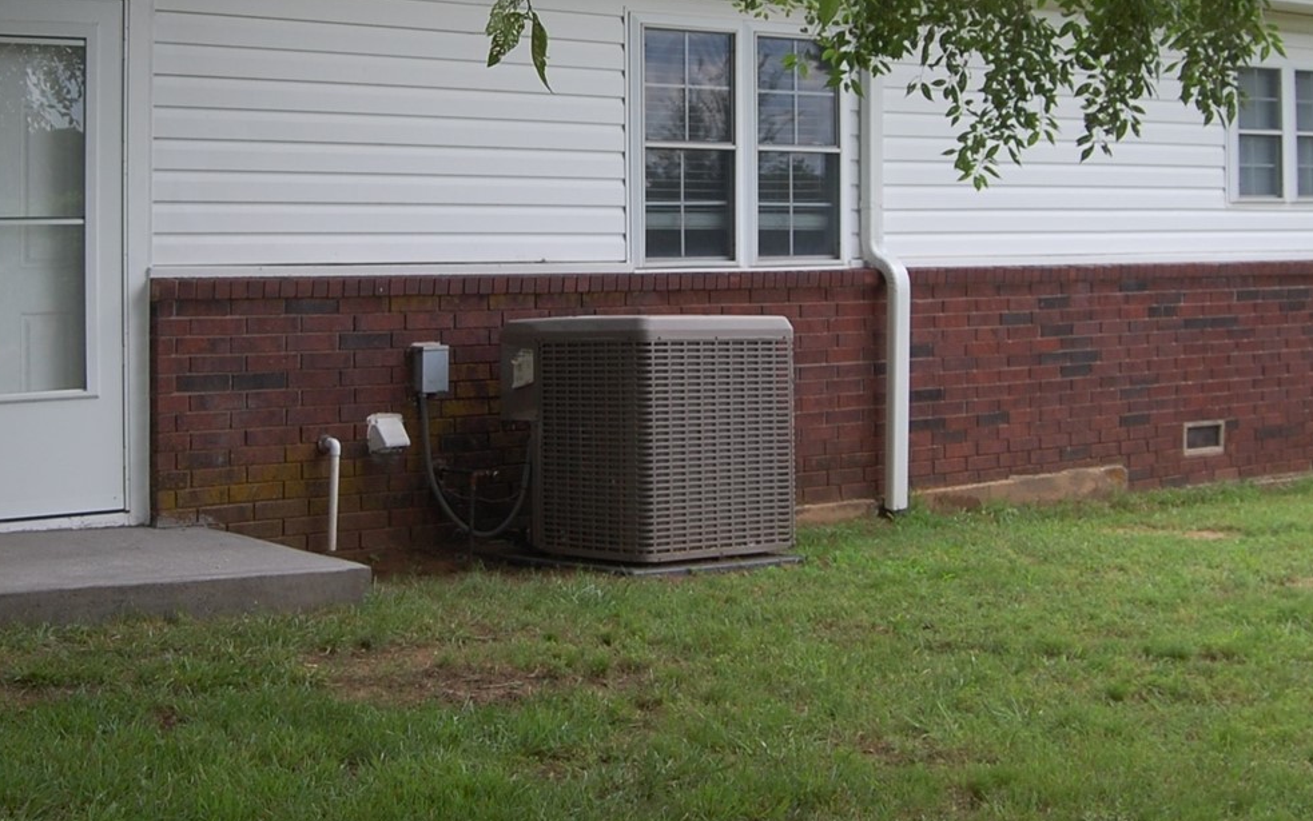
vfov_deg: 22.5
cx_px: 534
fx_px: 2040
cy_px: 194
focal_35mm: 57
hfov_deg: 35.6
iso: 200
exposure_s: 1/200
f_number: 7.1
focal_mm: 18
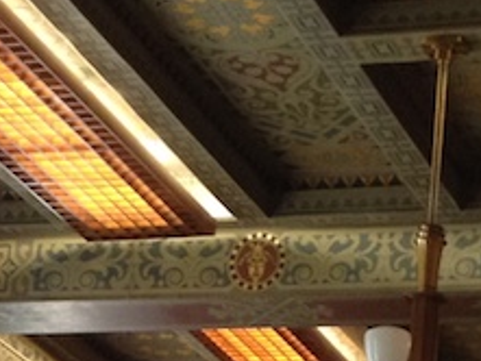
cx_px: 344
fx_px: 2642
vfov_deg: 7.4
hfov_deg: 10.4
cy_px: 796
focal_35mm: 190
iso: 125
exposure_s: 1/20
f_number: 2.4
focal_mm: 4.28
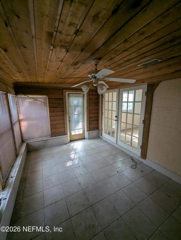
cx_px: 90
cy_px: 120
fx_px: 90
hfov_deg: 90.0
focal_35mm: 13
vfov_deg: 106.1
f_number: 2.2
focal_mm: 1.95
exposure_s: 1/28.3
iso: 172
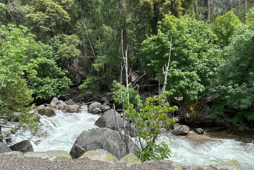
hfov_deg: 71.5
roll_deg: +5.3
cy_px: 90
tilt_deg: -1.8
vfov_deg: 51.3
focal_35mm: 25
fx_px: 176
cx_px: 127
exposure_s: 1/1664
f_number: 1.78
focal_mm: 6.86
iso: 80
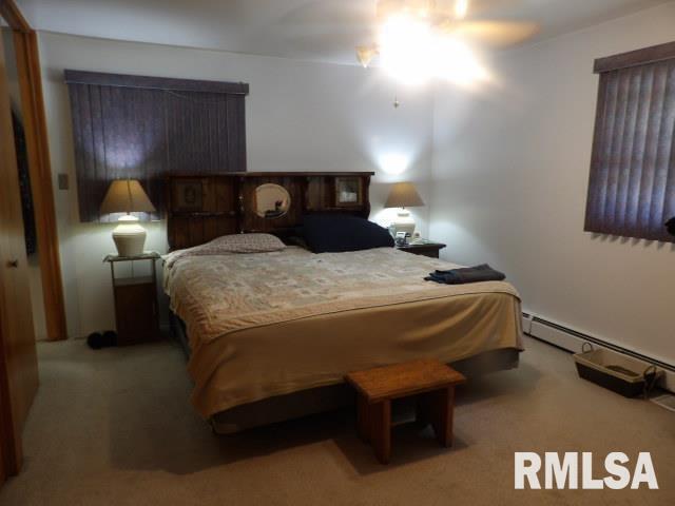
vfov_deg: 56.8
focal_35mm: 24
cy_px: 253
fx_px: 468
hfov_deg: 71.6
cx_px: 338
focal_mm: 4.3
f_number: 3.2
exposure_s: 1/17
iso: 215
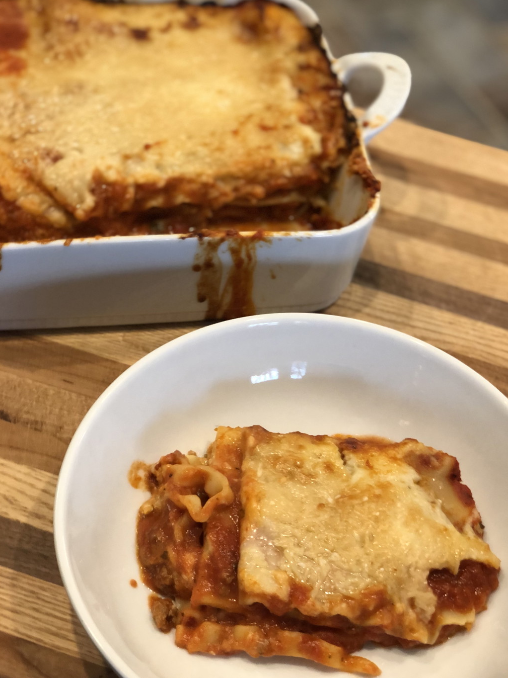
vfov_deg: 31.7
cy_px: 307
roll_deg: -9.4
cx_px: 287
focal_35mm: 61
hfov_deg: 24.0
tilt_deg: -44.6
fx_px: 1194
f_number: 2.4
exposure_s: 1/30
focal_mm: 6
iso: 100
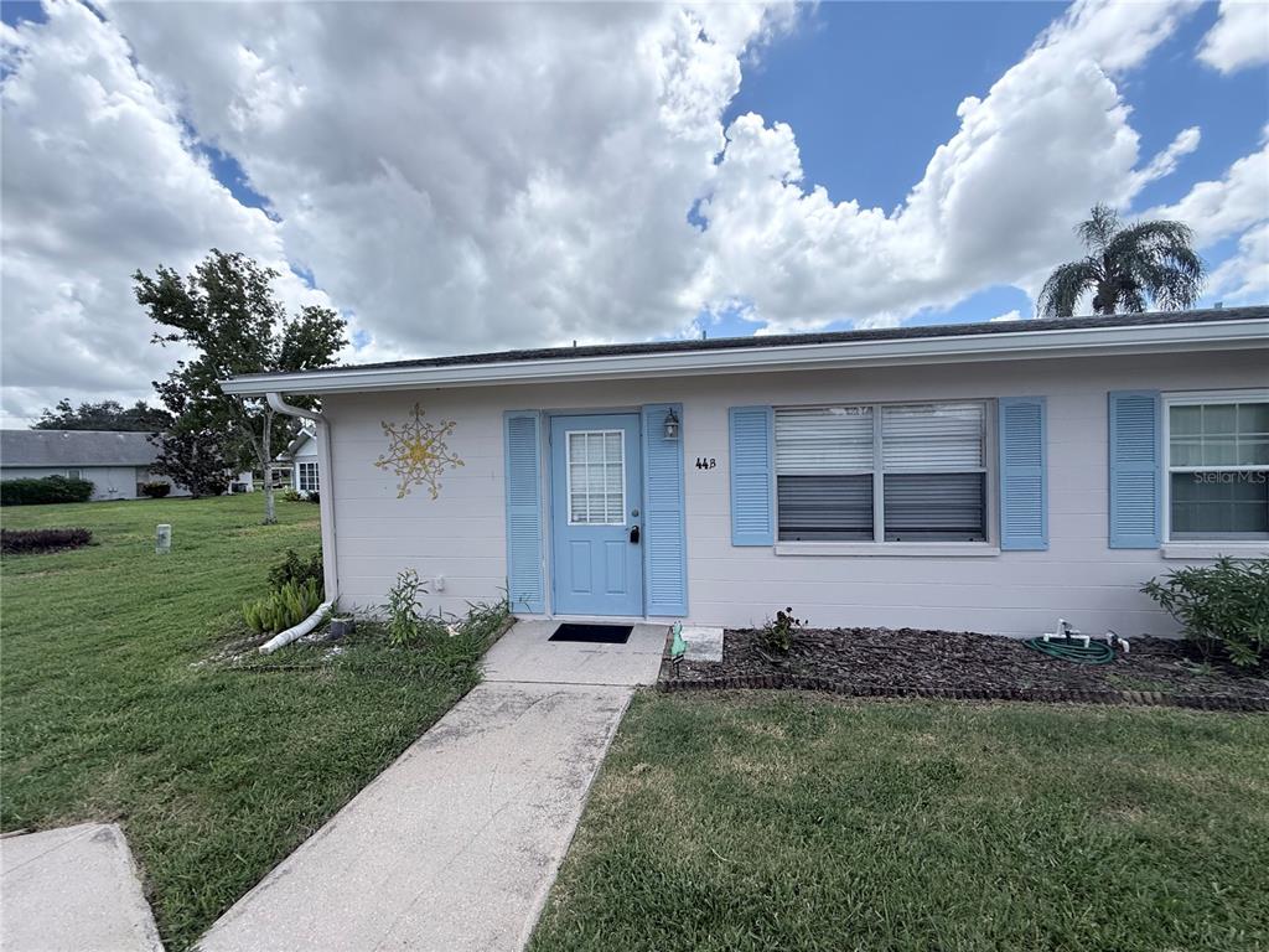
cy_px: 476
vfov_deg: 85.7
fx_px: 513
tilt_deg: +0.0
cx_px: 634
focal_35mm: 14
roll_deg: +2.2
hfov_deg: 102.1
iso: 64
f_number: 2.2
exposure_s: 1/2024
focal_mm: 2.22
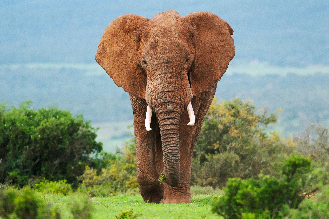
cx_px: 165
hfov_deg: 3.3
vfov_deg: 2.2
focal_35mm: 632
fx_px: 5775
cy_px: 109
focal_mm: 420
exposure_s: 1/250
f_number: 5.6
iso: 400
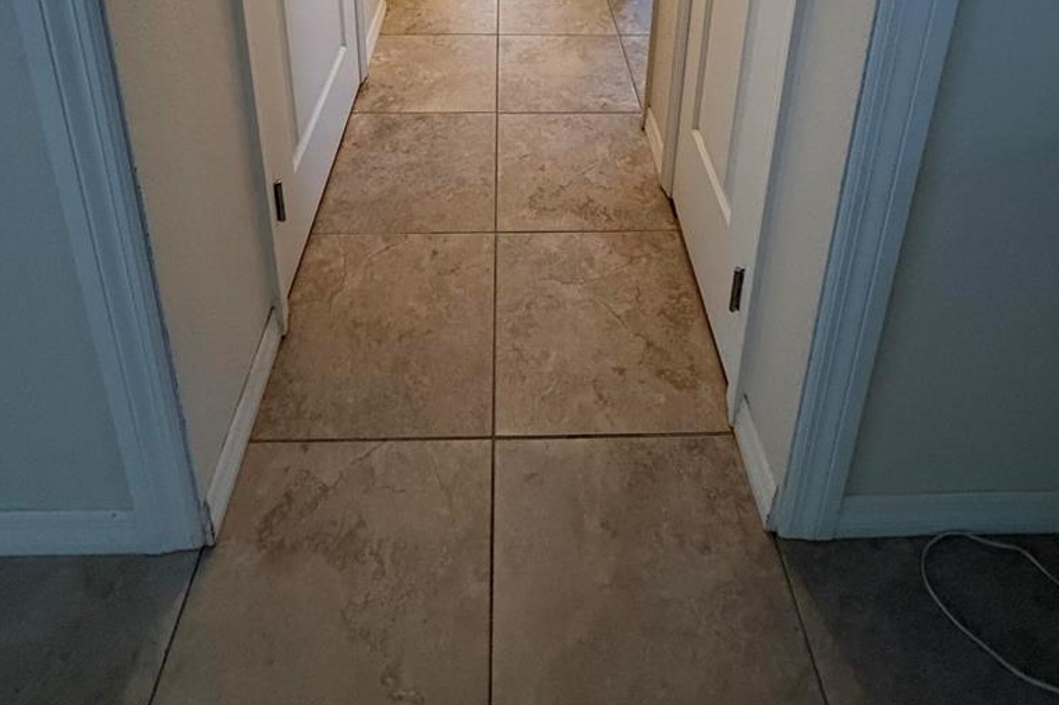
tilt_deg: -17.5
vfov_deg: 40.3
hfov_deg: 76.1
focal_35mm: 23
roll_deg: -1.5
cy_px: -127
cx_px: 520
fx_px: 676
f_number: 2.2
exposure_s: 1/60
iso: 320
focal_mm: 2.22
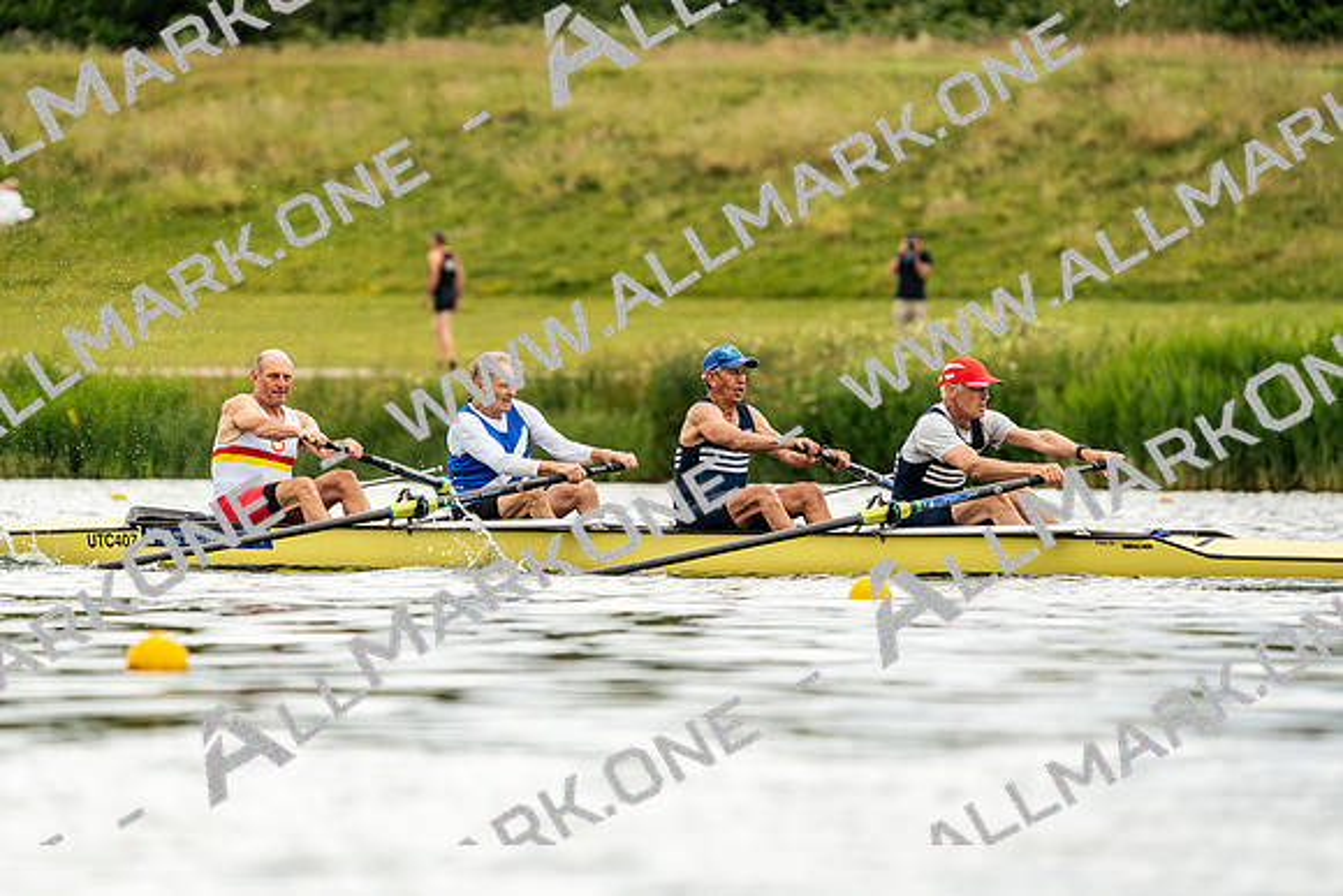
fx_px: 15634
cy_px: 448
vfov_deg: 3.3
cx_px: 672
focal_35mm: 419
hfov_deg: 4.9
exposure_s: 1/2000
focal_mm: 419
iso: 500
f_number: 6.3
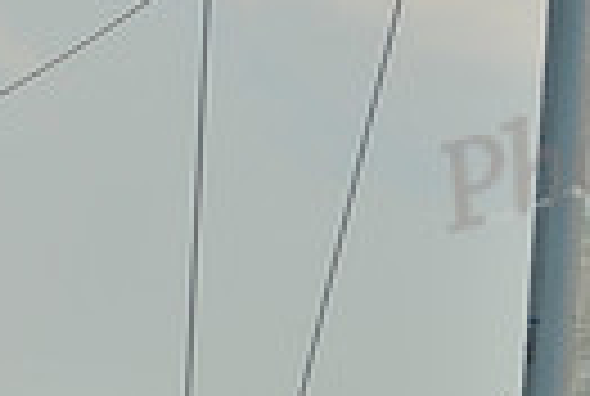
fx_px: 15966
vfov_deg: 1.4
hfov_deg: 2.1
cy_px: 826
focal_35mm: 972
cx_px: 212
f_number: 5.6
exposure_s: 1/1250
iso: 200
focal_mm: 220
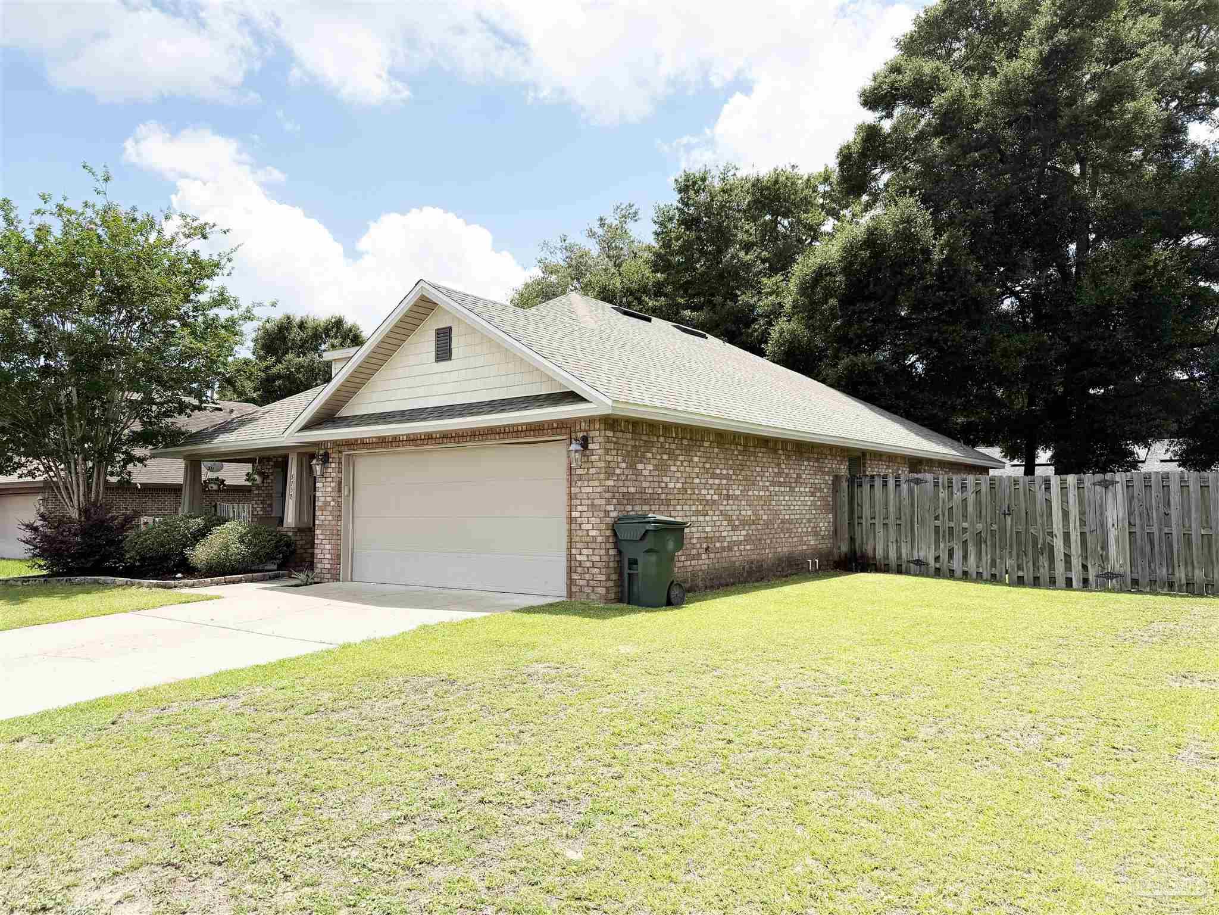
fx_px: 845
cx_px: 610
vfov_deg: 56.8
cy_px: 458
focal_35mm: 24
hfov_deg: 71.6
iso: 80
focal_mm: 6.76
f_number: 1.78
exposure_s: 1/5319
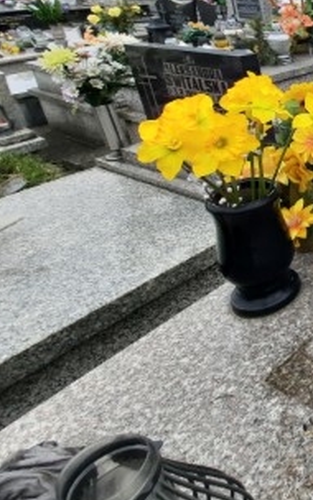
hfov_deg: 26.4
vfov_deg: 60.5
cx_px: 499
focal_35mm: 29
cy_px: 115
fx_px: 396
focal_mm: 1.74
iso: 40
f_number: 2.2
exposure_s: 1/199
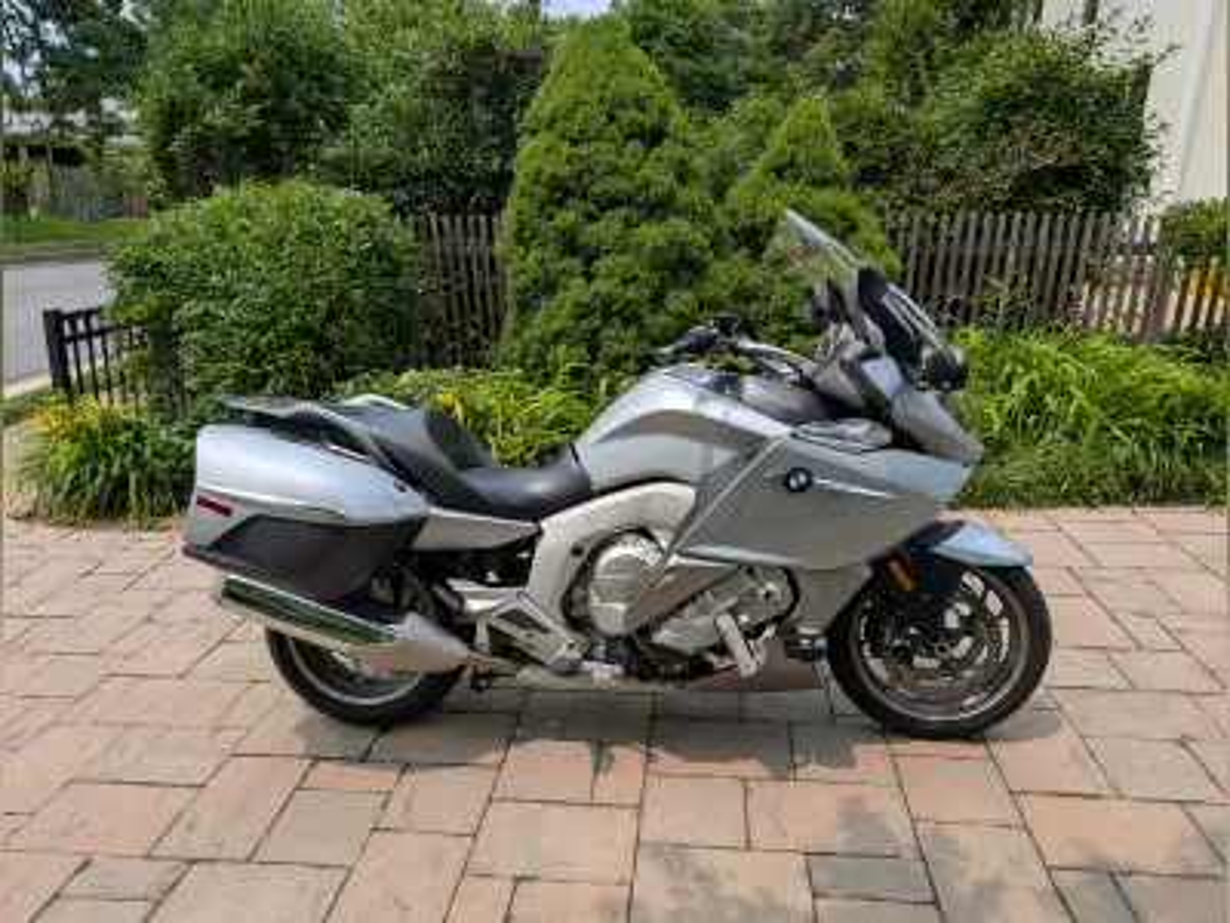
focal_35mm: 24
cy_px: 462
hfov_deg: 71.6
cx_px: 615
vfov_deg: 56.8
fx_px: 853
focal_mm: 6.9
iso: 19
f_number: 1.68
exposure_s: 1/1045
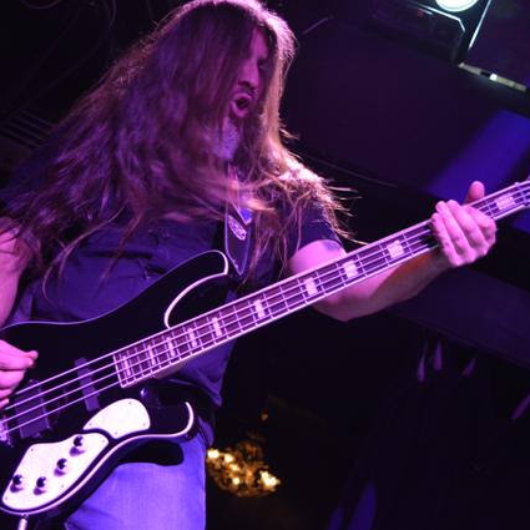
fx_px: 1265
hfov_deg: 23.7
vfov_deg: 23.7
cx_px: 238
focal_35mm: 73
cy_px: 265
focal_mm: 38
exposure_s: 1/60
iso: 1250
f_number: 4.8
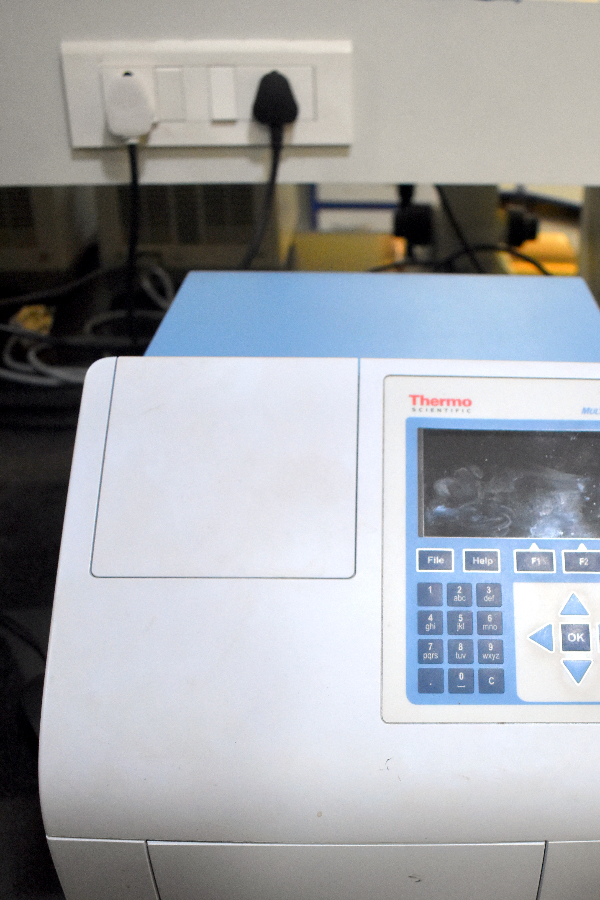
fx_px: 1025
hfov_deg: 32.1
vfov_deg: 46.7
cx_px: 442
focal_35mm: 41
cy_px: 600
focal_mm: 18
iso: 1800
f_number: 3.5
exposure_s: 1/125
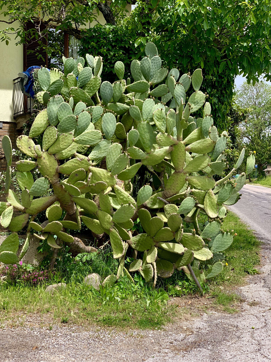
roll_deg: -0.1
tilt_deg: +0.7
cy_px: 181
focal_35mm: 52
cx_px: 136
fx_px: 543
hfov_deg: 28.0
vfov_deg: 36.8
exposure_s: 1/500
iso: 16
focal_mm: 6
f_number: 2.4
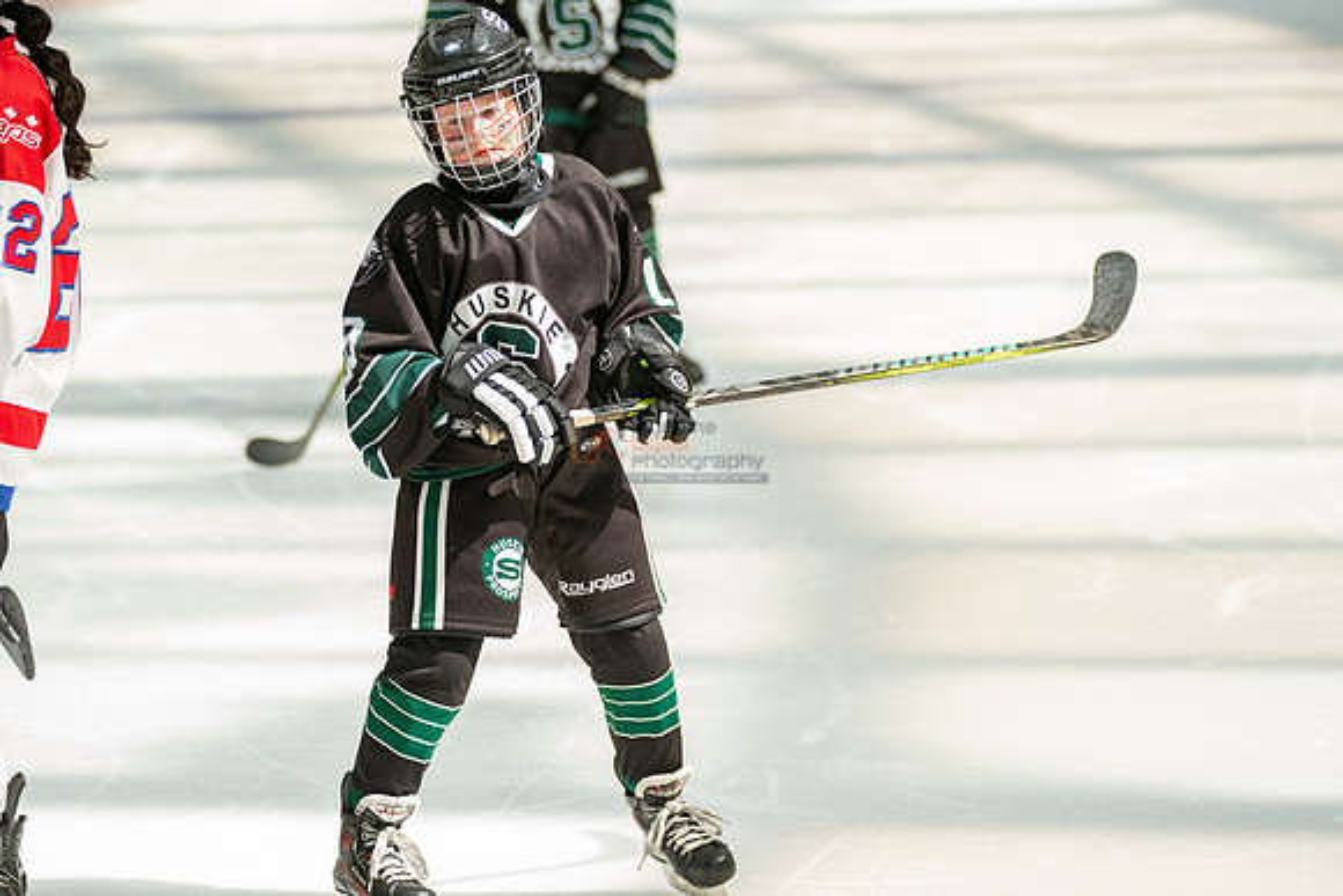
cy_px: 404
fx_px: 7564
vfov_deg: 6.8
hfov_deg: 10.1
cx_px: 570
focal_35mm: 203
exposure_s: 1/2500
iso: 1600
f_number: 3.5
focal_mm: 176
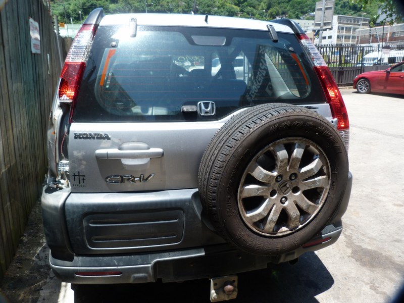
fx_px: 292
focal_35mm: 25
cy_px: 152
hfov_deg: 69.4
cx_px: 202
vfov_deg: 54.9
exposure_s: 1/250
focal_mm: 4.5
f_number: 4
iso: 80
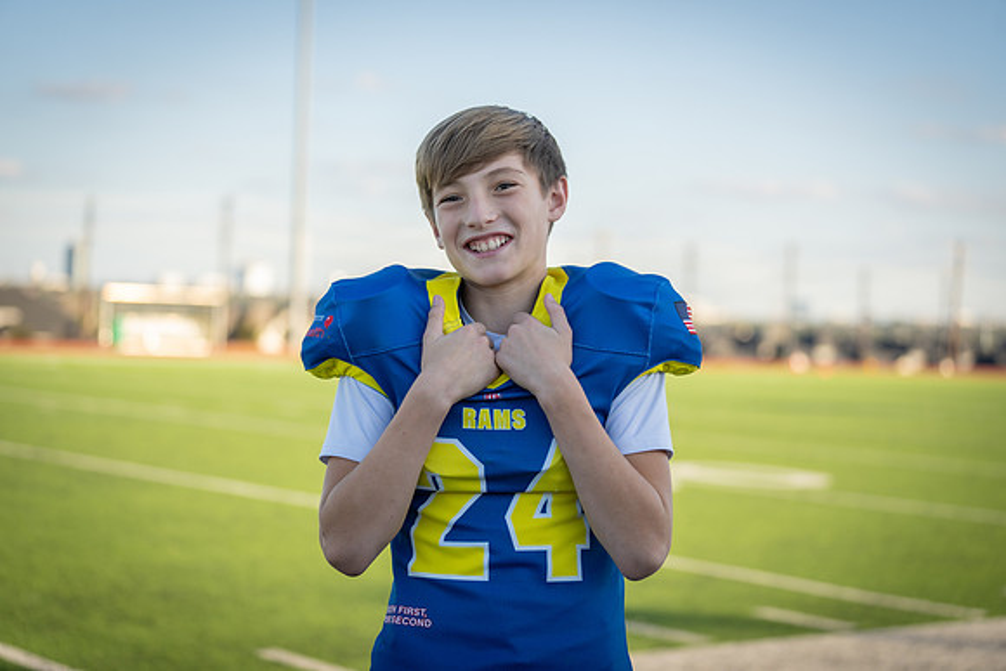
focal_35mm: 70
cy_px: 336
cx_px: 503
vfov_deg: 19.5
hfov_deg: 28.8
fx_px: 1956
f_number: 2.8
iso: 100
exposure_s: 1/500
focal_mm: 70
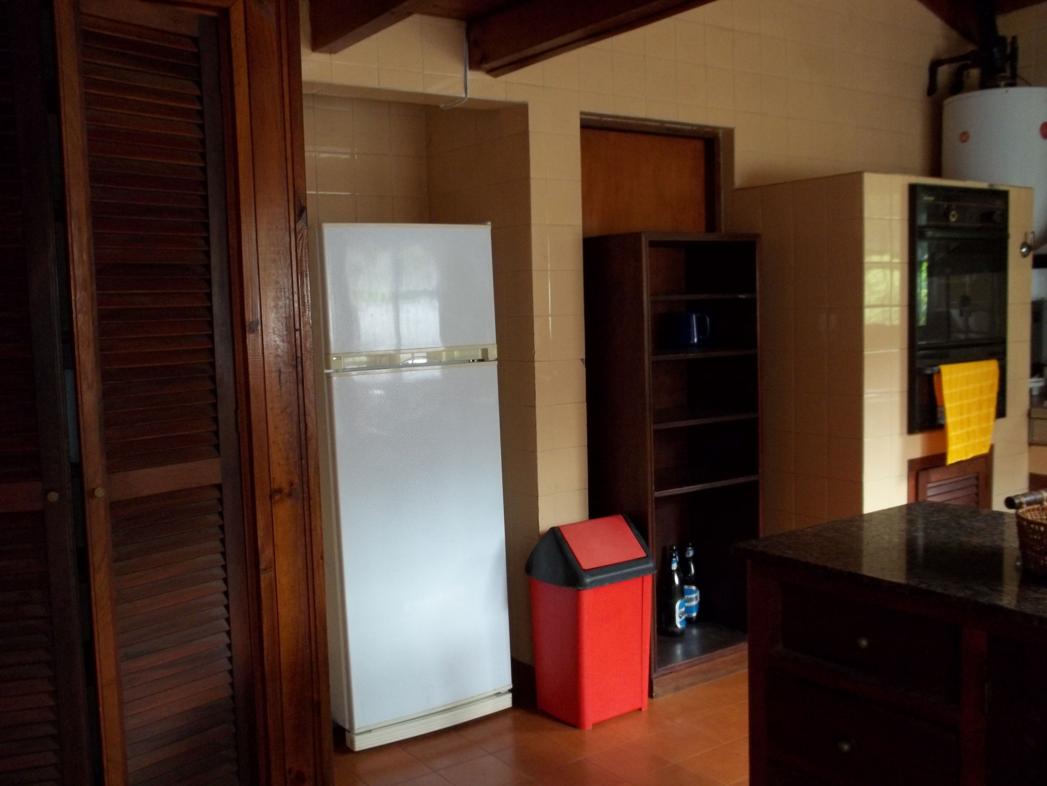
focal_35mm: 33
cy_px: 393
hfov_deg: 55.4
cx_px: 524
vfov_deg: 42.9
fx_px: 998
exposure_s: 1/30
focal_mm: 5.9
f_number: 3.3
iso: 160
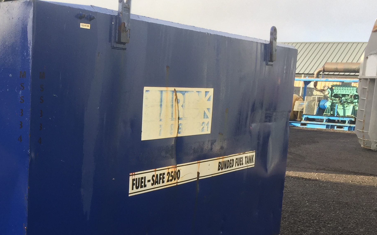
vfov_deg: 23.4
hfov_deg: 35.1
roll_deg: -1.9
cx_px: 48
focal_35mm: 55
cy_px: 170
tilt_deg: -7.9
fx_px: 565
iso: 32
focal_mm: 4.15
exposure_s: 1/377
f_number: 2.2
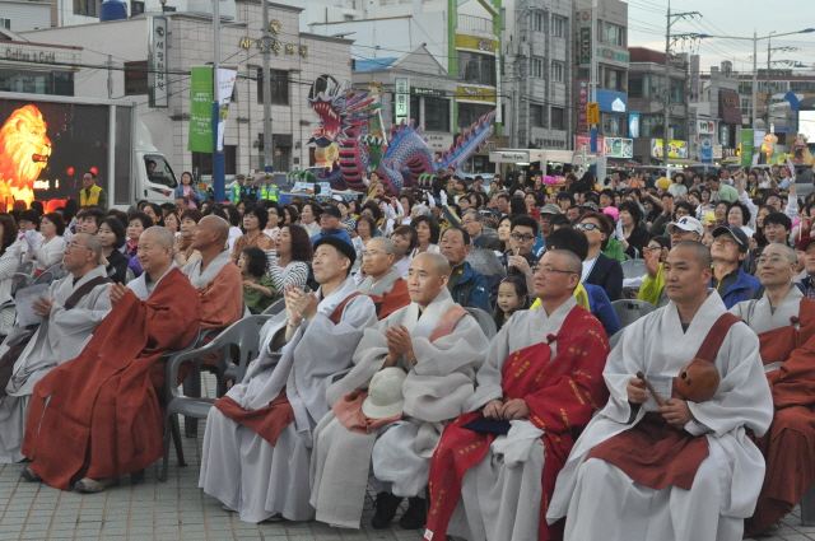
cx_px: 408
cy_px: 270
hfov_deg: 37.9
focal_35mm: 52
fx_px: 1187
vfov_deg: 25.7
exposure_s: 1/800
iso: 2000
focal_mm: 35
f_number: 5.6
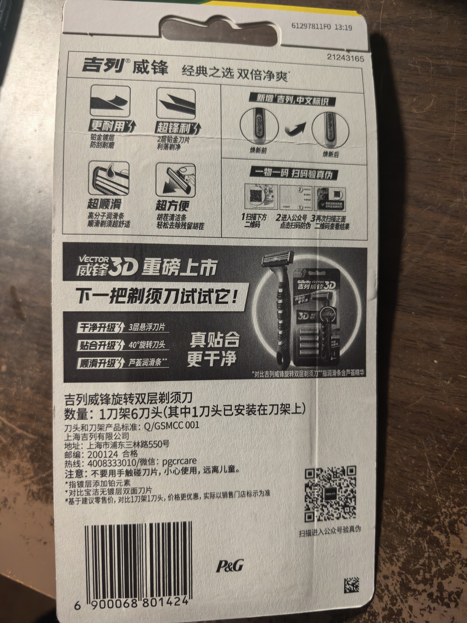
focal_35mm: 24
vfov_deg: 71.6
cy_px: 312
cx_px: 234
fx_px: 432
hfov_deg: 56.8
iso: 160
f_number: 2
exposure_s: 1/50
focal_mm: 6.98
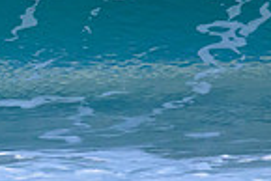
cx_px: -260
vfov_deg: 0.5
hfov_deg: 0.7
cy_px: -66
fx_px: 21099
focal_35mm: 2800
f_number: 11
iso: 4000
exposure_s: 1/1600
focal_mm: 700
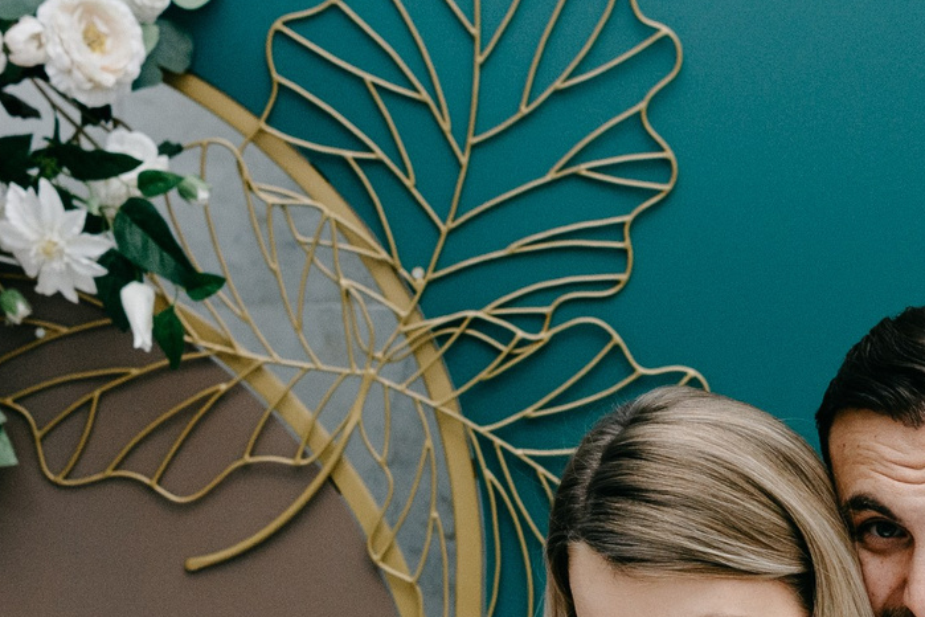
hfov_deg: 16.2
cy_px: 775
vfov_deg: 10.9
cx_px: 975
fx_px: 3160
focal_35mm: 123
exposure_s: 1/160
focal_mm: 32
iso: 320
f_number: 3.5
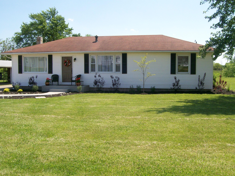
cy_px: 88
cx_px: 118
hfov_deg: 51.4
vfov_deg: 39.7
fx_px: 244
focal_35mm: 36
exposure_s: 1/407
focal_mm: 6
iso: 80
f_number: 4.8
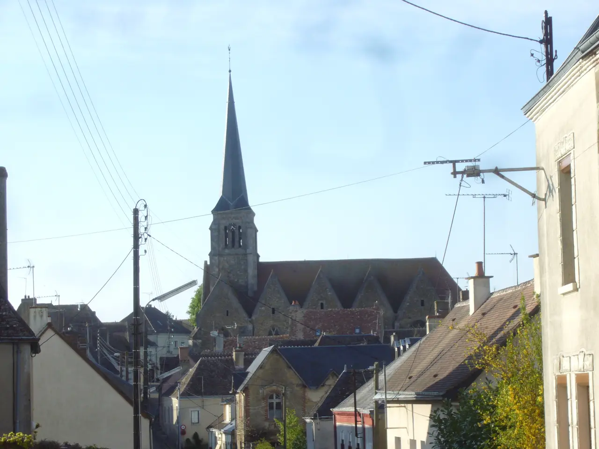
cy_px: 224
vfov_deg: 14.1
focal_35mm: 105
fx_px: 1817
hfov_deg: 18.7
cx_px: 300
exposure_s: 1/400
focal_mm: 17.4
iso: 100
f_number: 5
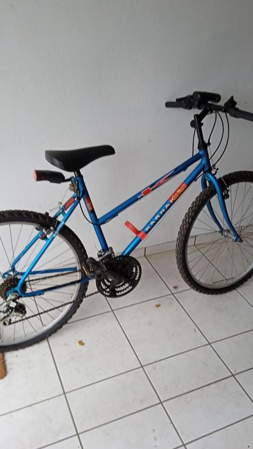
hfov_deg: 37.8
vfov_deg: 62.6
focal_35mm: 31
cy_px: 221
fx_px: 370
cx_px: 116
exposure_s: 1/33.3
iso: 113
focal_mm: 3.43
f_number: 2.2
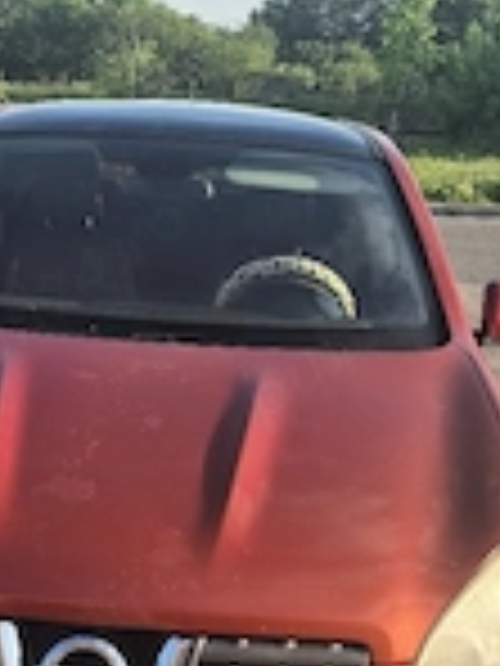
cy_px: 364
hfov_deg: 23.4
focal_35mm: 62
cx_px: 131
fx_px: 1194
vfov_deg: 31.2
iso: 25
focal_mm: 5.4
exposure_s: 1/769
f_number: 1.8
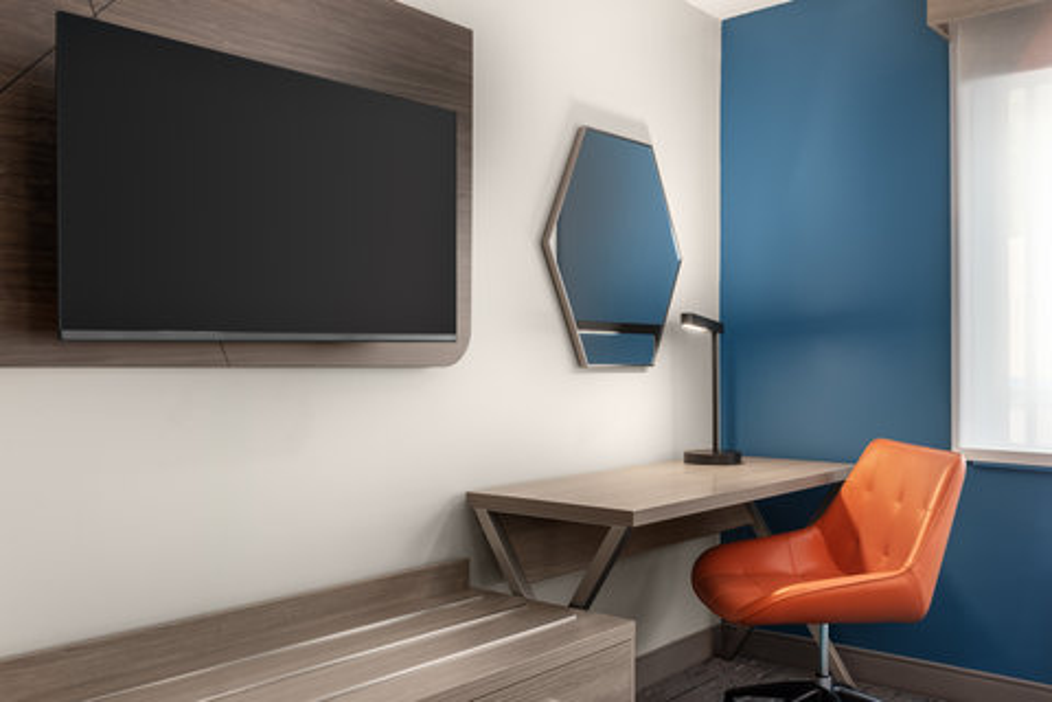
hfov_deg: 60.3
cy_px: 351
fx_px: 906
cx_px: 526
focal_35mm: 31
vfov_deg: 42.3
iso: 100
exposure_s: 1/60
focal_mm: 21
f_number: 9
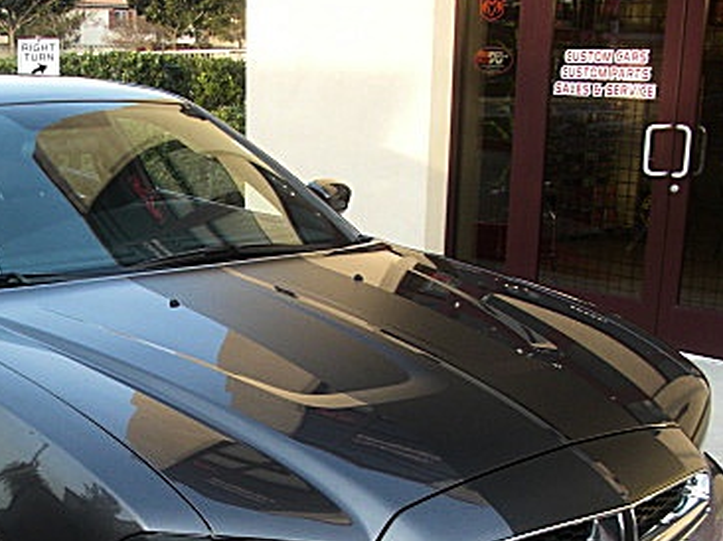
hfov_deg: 30.2
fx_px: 1315
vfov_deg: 22.9
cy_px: 450
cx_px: 178
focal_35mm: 63
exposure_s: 1/100
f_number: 2.8
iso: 100
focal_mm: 6.3
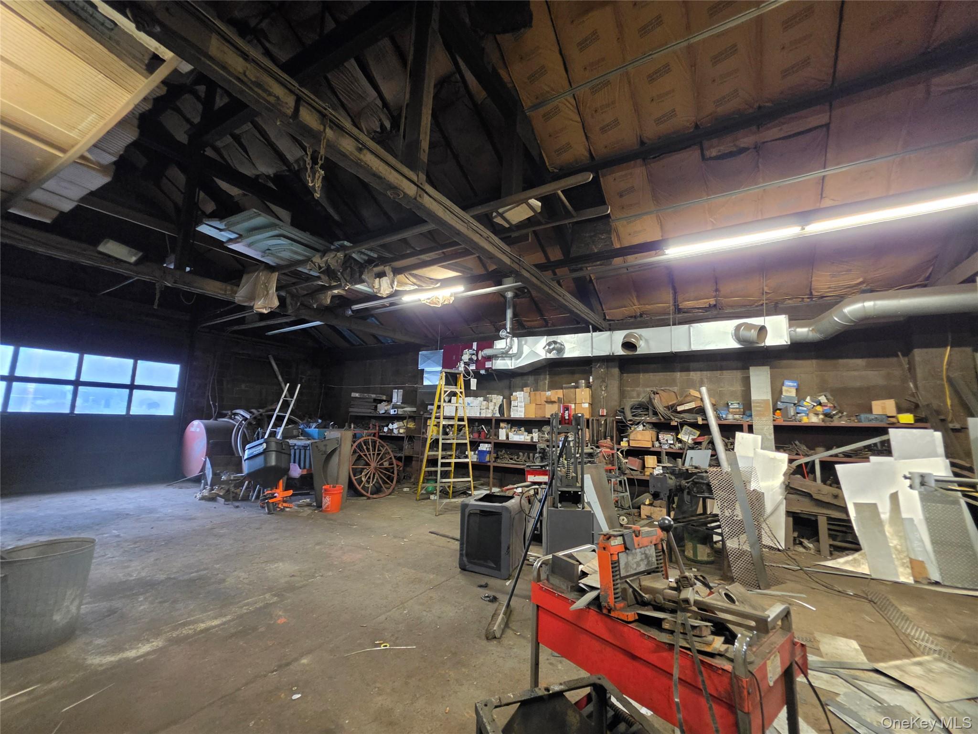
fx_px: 367
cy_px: 367
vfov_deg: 89.9
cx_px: 489
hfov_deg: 106.2
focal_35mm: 13
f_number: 1.9
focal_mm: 2.2
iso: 640
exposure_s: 1/60
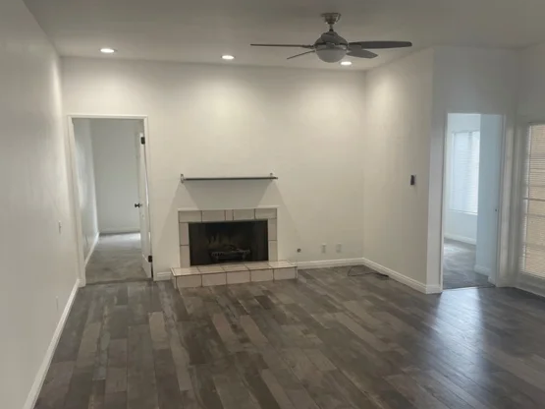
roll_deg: +0.4
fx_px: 551
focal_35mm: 35
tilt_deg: -9.7
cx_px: 320
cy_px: 252
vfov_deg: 40.4
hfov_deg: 52.4
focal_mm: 4.2
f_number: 1.6
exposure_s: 1/120
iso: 125
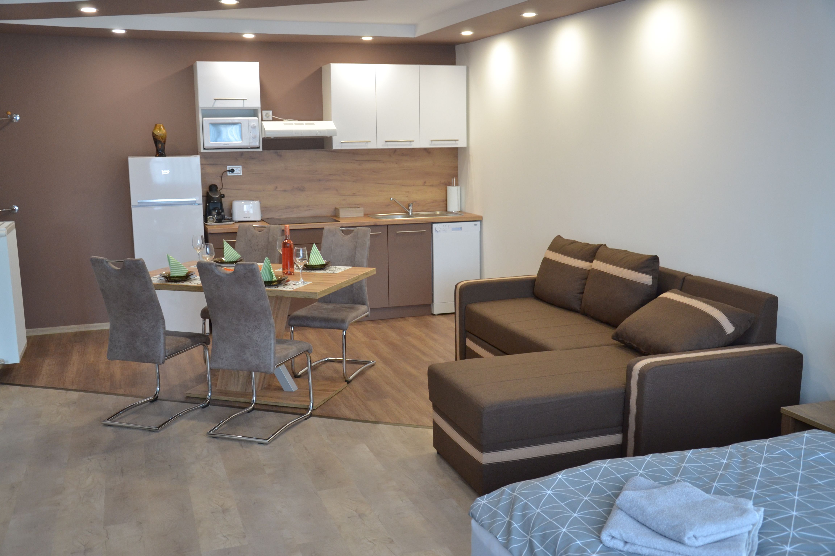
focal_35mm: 36
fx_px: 835
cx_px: 418
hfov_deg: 53.1
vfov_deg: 36.9
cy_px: 278
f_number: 3.8
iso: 800
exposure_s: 1/30
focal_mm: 24
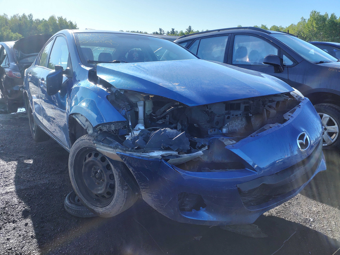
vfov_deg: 53.1
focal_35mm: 26
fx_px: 255
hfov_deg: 67.3
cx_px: 170
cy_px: 128
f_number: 1.9
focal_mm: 3.58
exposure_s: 1/226
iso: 40
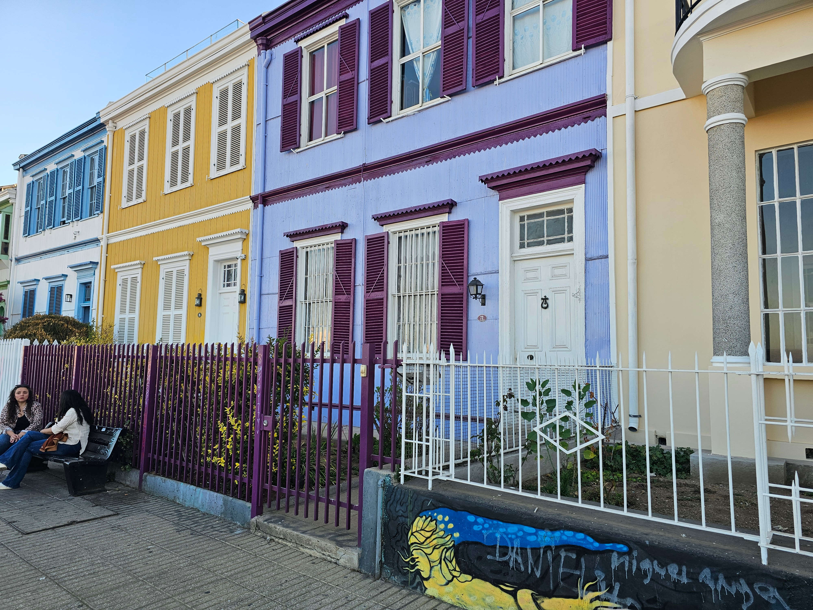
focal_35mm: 23
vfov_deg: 58.9
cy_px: 305
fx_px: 540
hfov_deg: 73.9
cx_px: 406
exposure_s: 1/207
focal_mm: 6.3
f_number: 1.7
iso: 25
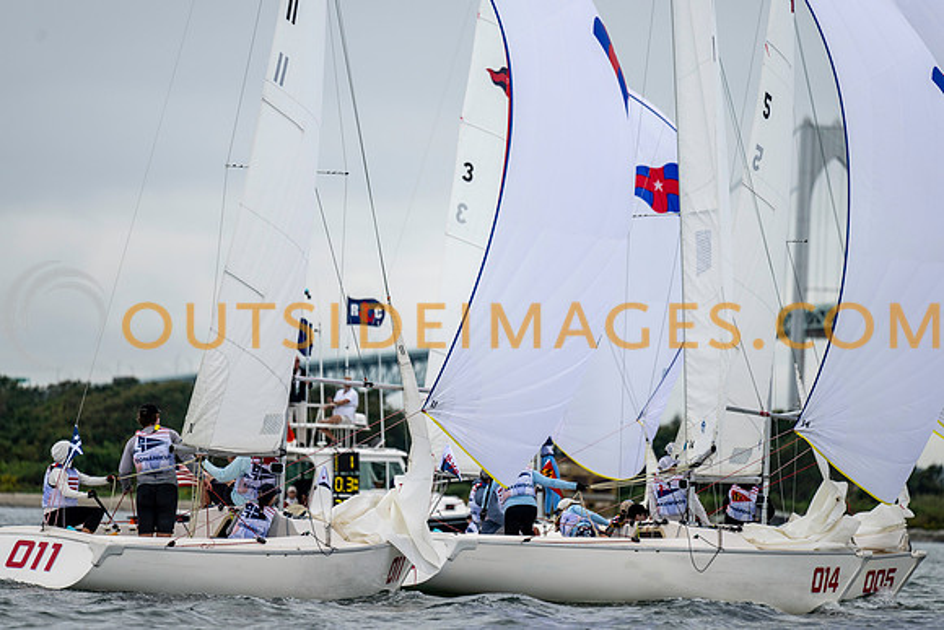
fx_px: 7868
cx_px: 472
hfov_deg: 6.9
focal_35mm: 300
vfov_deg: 4.6
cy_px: 315
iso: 125
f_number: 4
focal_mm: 300
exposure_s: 1/1000
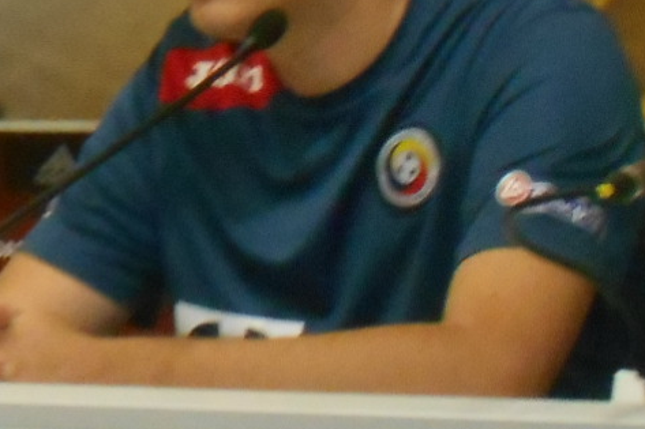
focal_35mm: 430
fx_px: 7701
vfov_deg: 3.2
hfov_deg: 4.7
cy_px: -242
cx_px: -810
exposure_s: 1/60
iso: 640
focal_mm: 15.4
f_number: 6.3
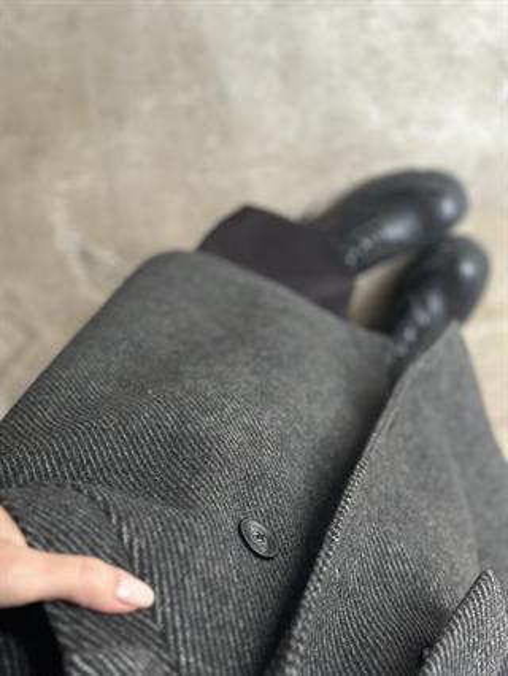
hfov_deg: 30.3
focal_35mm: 48
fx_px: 938
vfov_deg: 39.6
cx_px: 254
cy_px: 338
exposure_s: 1/40
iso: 640
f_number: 1.78
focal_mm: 6.86
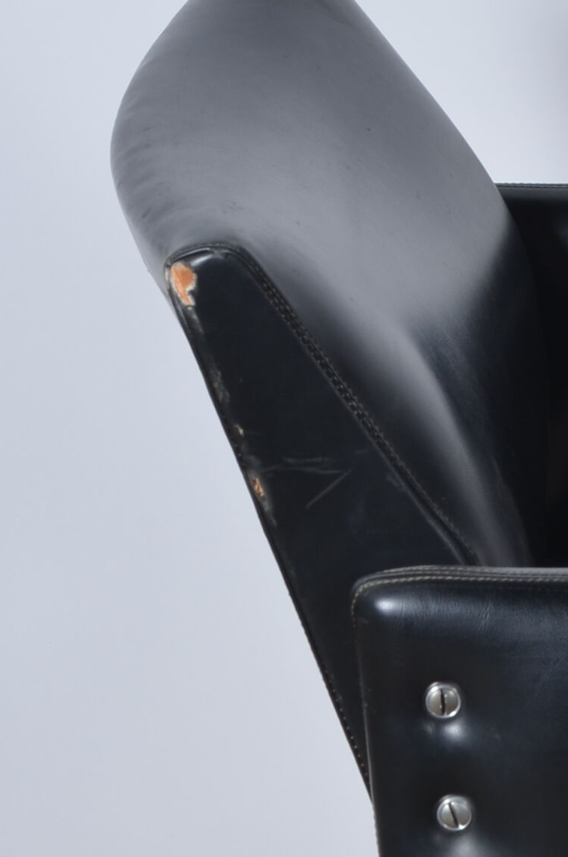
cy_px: 951
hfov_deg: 5.6
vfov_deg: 8.4
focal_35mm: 243
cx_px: 863
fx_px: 5775
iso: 100
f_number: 11
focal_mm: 50
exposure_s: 1/125
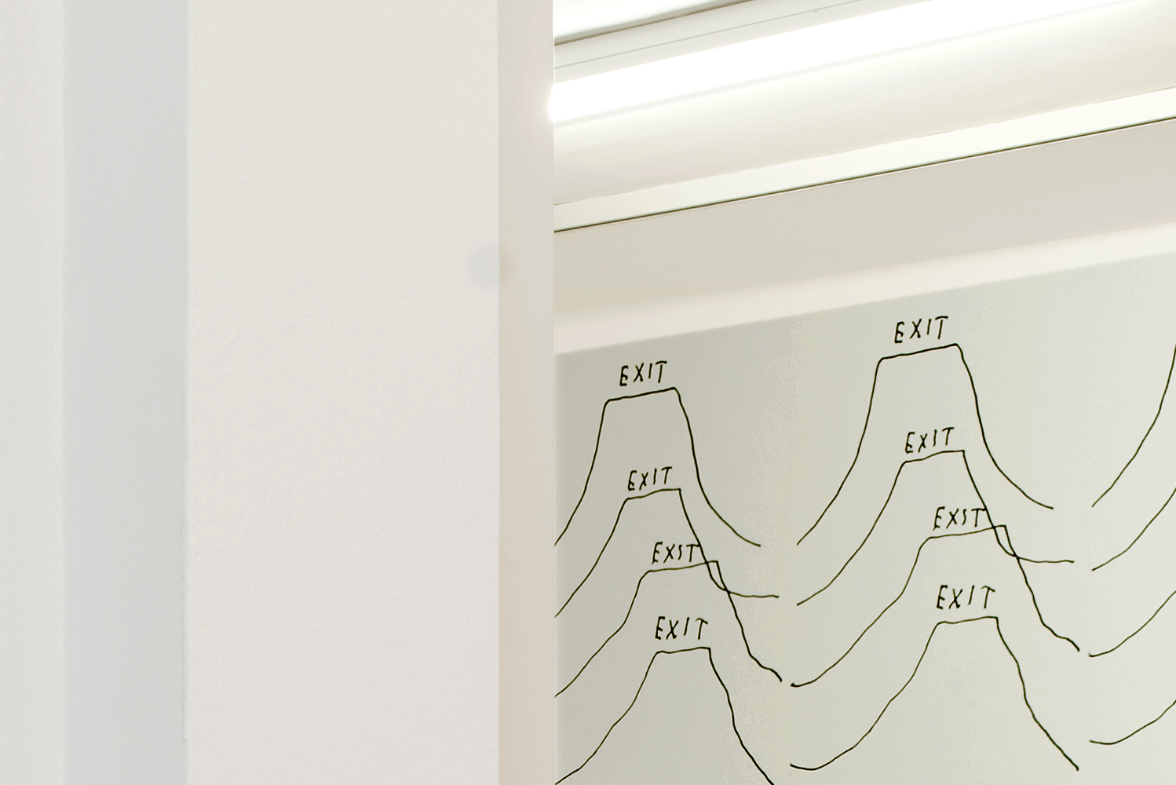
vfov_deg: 8.0
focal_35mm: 167
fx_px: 5457
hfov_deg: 12.3
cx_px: 736
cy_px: 1301
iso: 100
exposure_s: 1/4
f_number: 8
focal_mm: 34
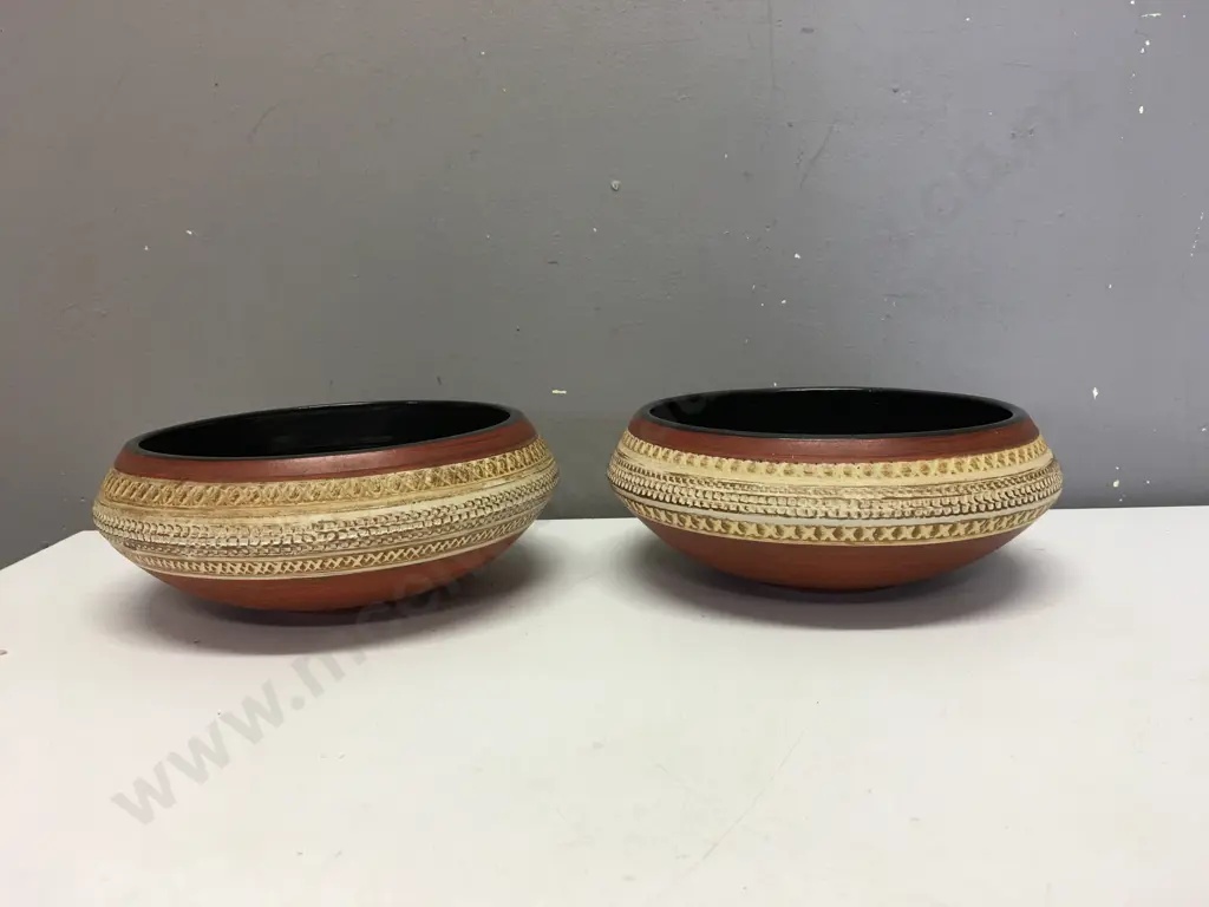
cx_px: 604
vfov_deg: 48.2
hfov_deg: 61.7
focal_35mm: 29
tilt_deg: -8.1
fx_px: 1013
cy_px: 454
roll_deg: +0.0
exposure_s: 1/33
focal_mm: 4.15
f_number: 2.2
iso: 40
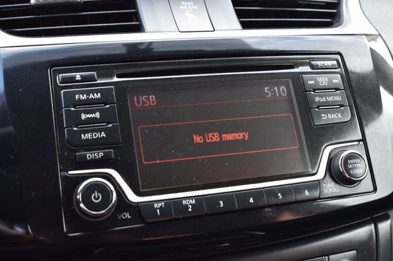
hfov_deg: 41.1
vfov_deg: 28.0
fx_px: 524
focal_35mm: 48
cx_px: 196
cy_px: 130
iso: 400
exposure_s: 1/30
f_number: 7.1
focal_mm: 32
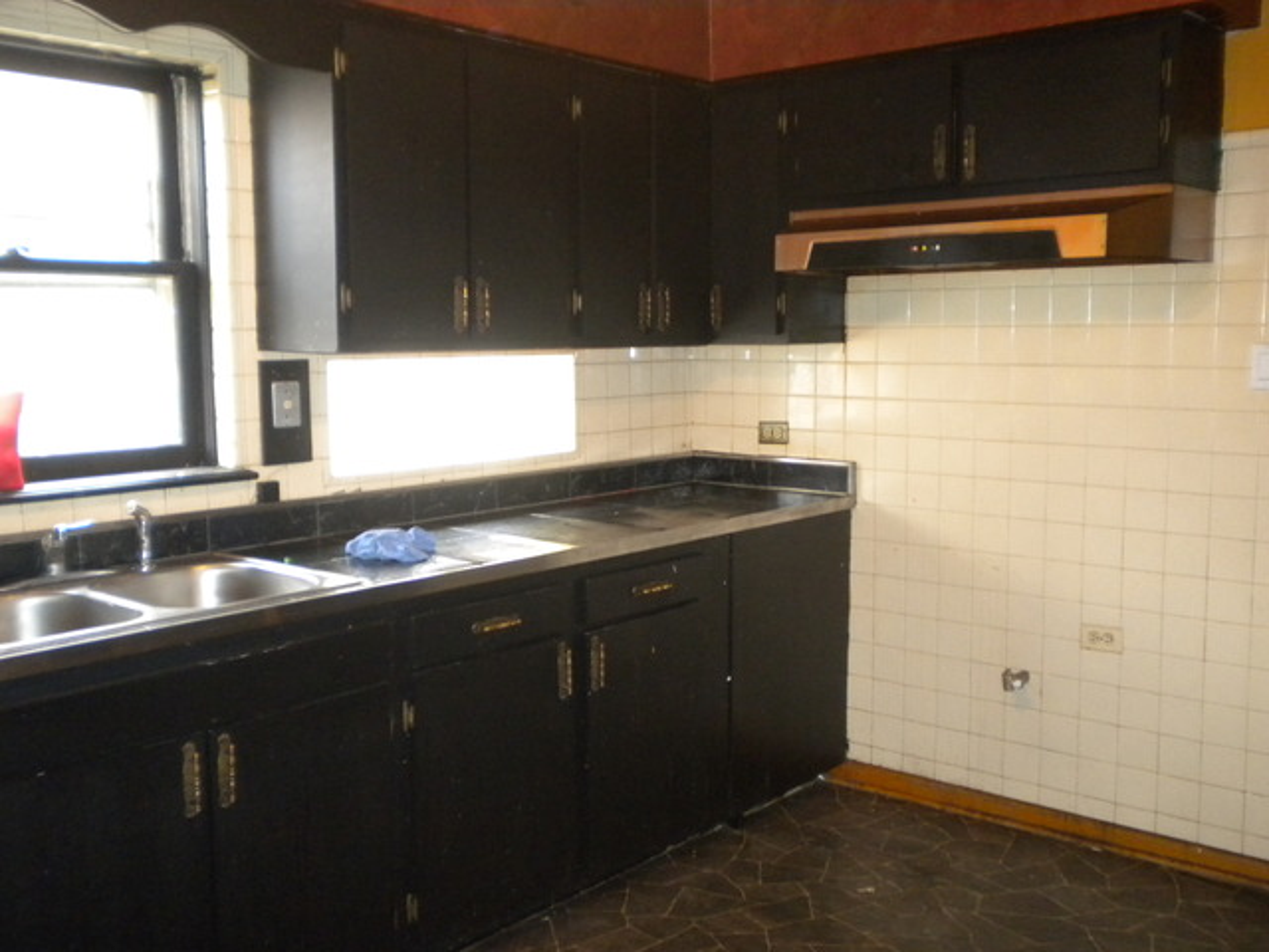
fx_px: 1283
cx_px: 634
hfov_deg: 52.6
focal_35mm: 35
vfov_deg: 40.7
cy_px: 476
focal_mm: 6.3
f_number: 3.1
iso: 400
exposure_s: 1/30
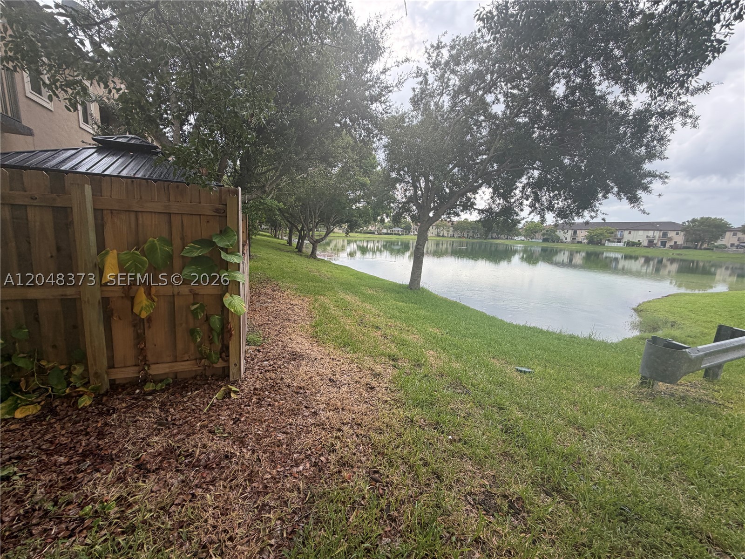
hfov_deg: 102.1
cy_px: 280
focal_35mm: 14
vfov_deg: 85.7
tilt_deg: -11.0
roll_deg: -1.6
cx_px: 372
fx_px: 301
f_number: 2.2
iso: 80
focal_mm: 2.22
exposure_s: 1/121
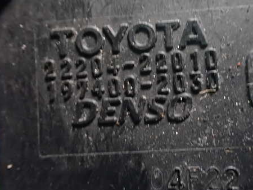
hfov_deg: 46.7
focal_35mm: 40
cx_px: 138
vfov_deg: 36.0
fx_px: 293
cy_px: 91
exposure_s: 1/25
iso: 1600
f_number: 2.3
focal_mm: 5.4
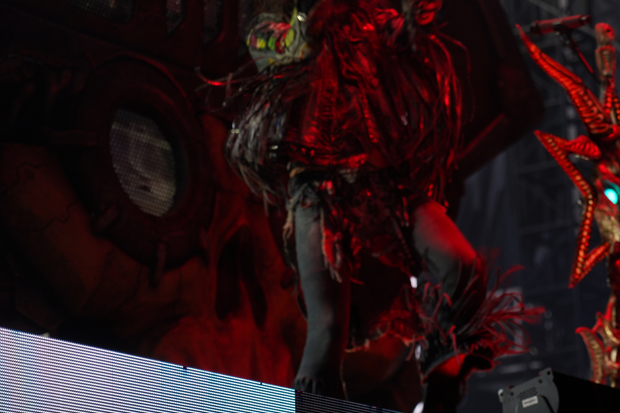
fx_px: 2497
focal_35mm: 145
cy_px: 138
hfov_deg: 14.1
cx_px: 418
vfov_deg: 9.5
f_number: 4
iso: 400
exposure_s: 1/125
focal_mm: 105
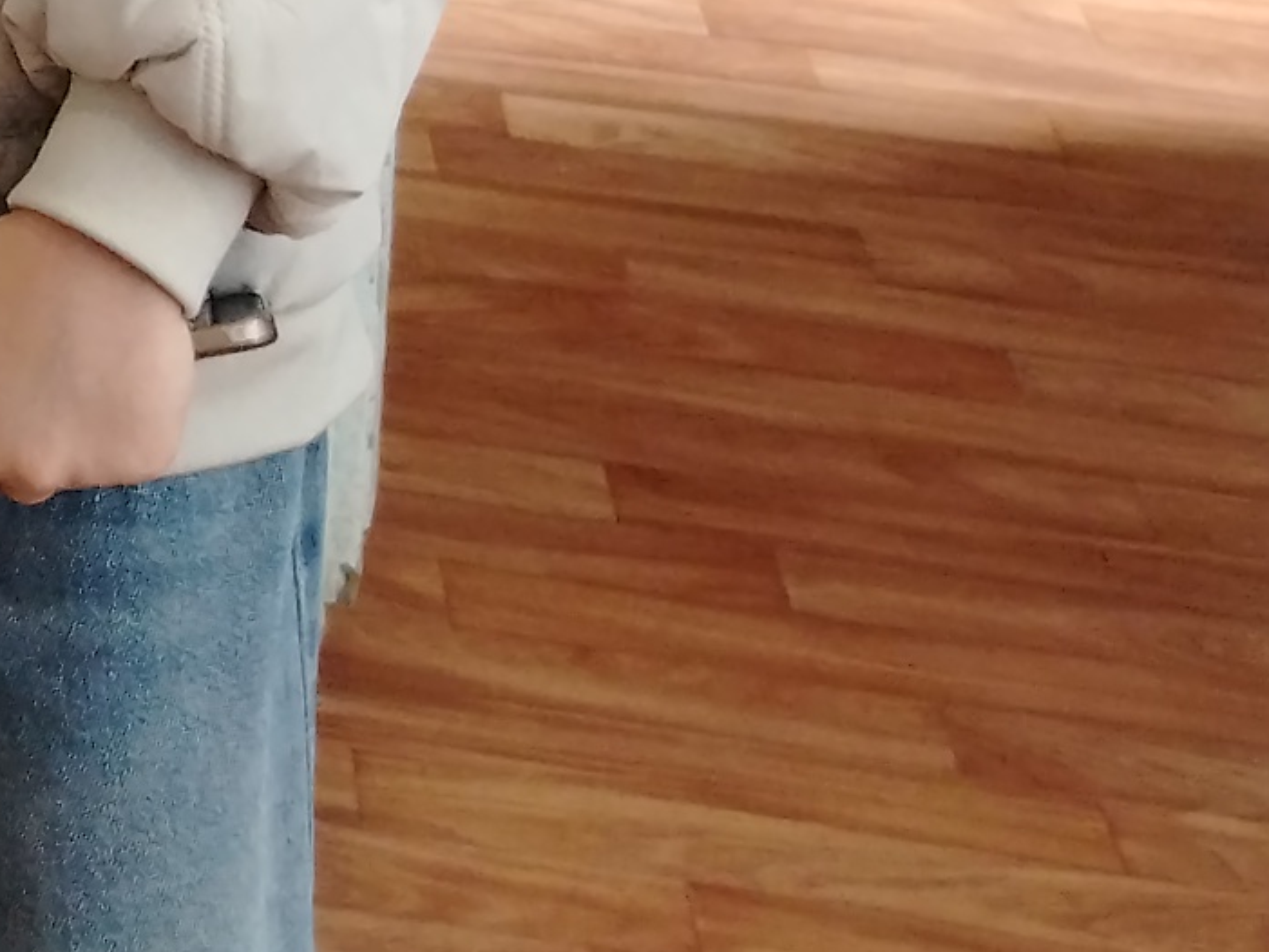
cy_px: -1437
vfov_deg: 9.5
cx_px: -1533
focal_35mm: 137
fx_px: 5023
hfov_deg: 12.2
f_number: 1.75
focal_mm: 5.25
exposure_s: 1/50
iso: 320
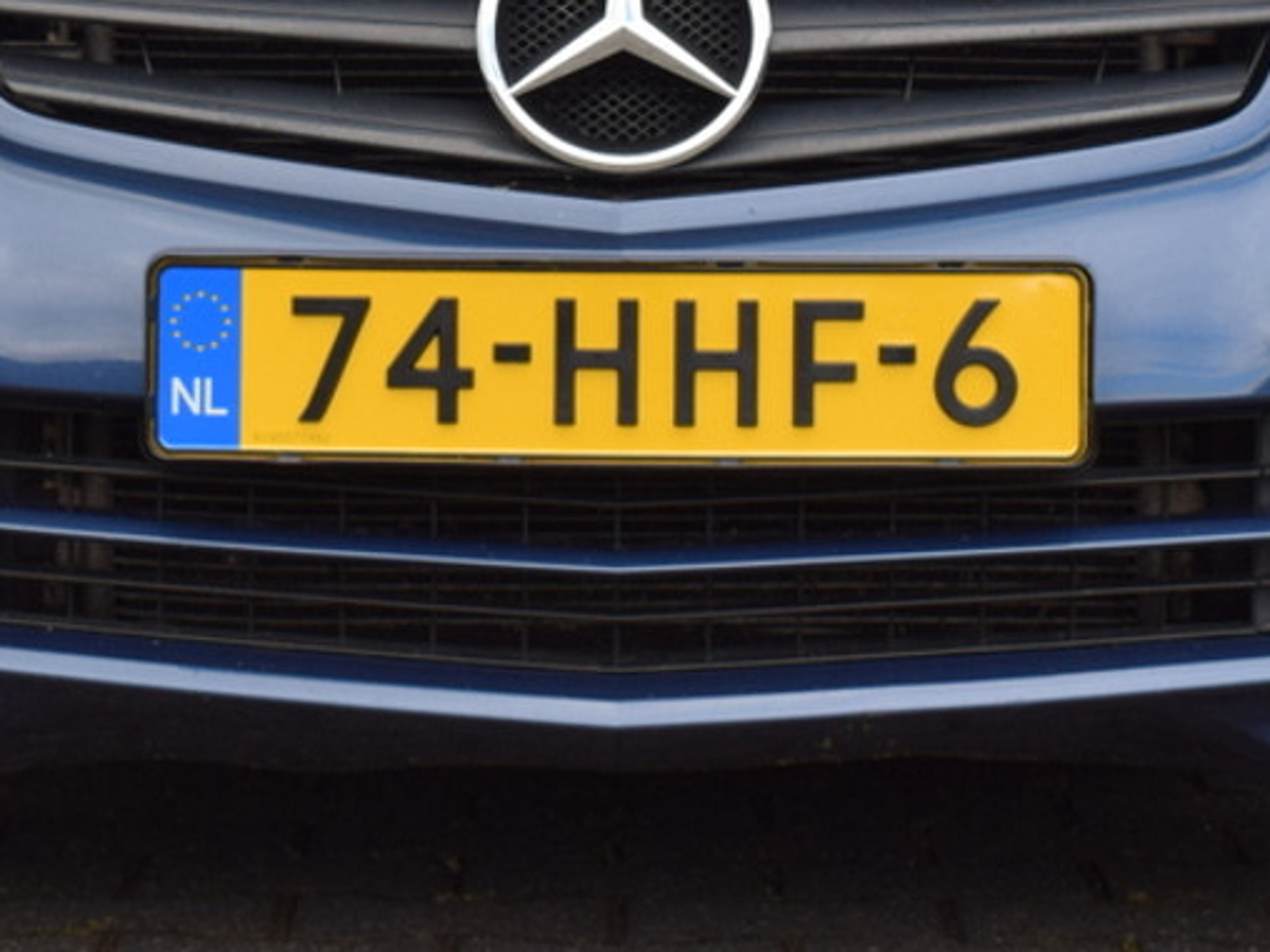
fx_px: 5540
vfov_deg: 9.7
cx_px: 608
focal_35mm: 151
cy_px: -96
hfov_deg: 13.1
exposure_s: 1/250
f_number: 8
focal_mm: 38
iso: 400
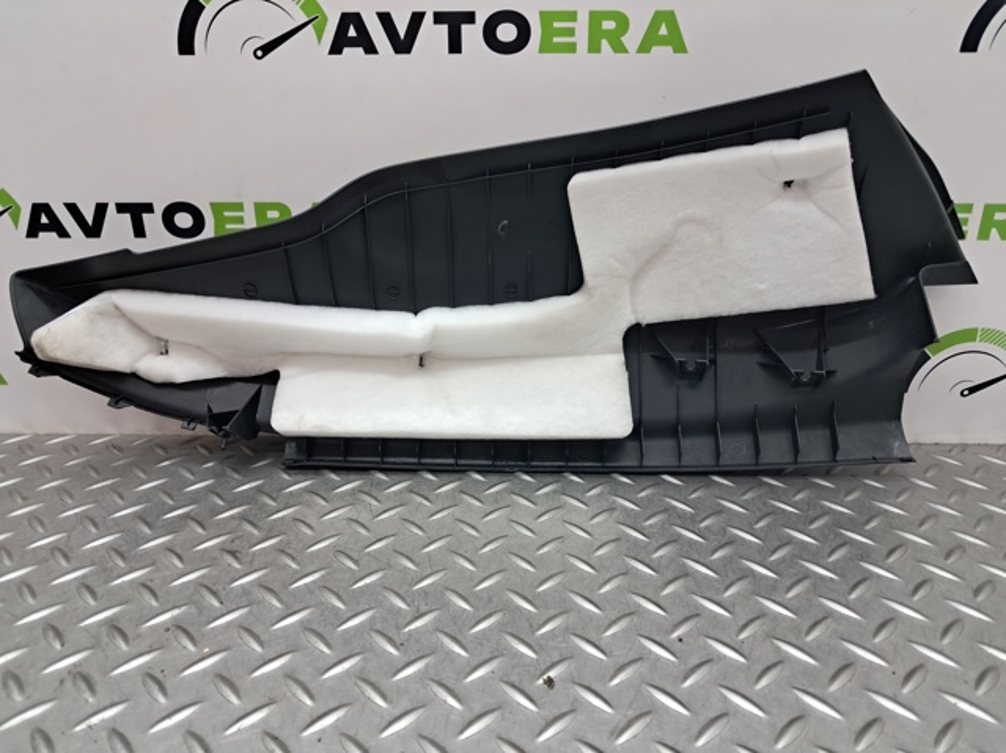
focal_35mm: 27
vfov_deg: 51.3
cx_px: 503
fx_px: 784
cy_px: 376
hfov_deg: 65.4
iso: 125
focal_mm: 4
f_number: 1.8
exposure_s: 1/50
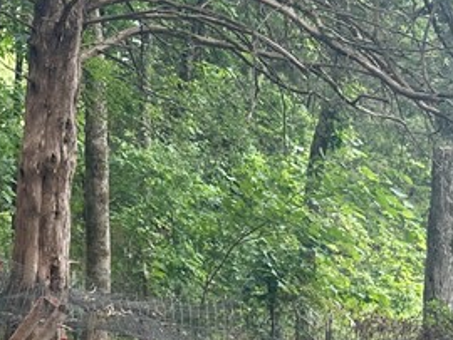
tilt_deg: -3.2
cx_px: -77
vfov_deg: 16.3
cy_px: 191
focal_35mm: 91
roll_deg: +0.8
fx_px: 1192
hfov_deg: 20.3
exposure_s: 1/121
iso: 64
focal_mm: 6.86
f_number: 1.78
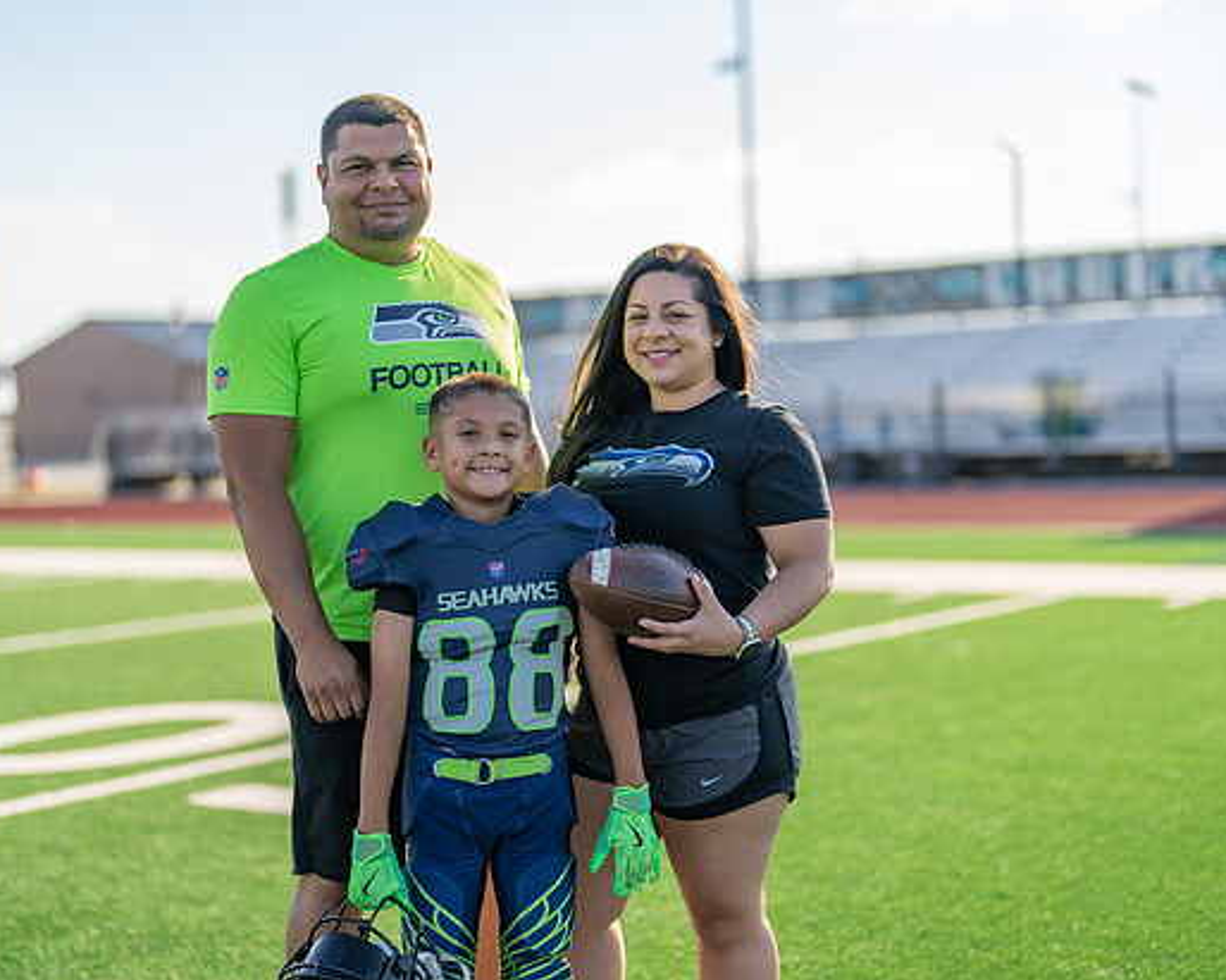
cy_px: 489
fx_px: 2140
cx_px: 556
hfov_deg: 31.9
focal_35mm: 59
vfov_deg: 25.8
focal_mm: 50
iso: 100
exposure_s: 1/4000
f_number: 1.2
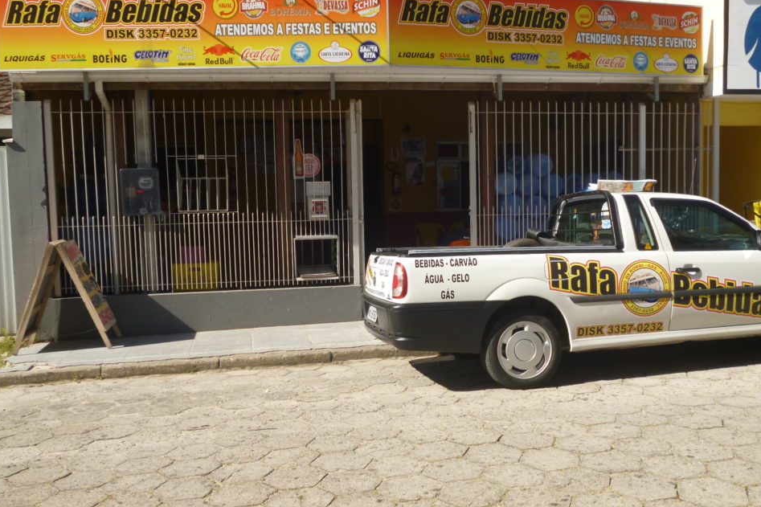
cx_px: 402
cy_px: 251
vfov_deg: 36.9
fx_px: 761
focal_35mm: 36
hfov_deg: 53.1
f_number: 10
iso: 100
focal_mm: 5.7
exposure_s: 1/80
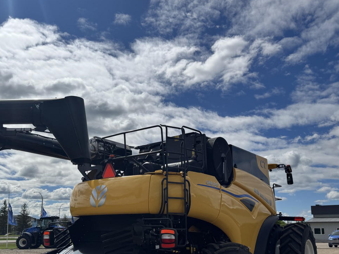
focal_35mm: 36
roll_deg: -1.9
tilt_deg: +13.1
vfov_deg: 39.1
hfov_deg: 51.0
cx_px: 135
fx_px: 353
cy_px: 175
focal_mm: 6.76
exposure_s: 1/15152
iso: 64
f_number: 1.78
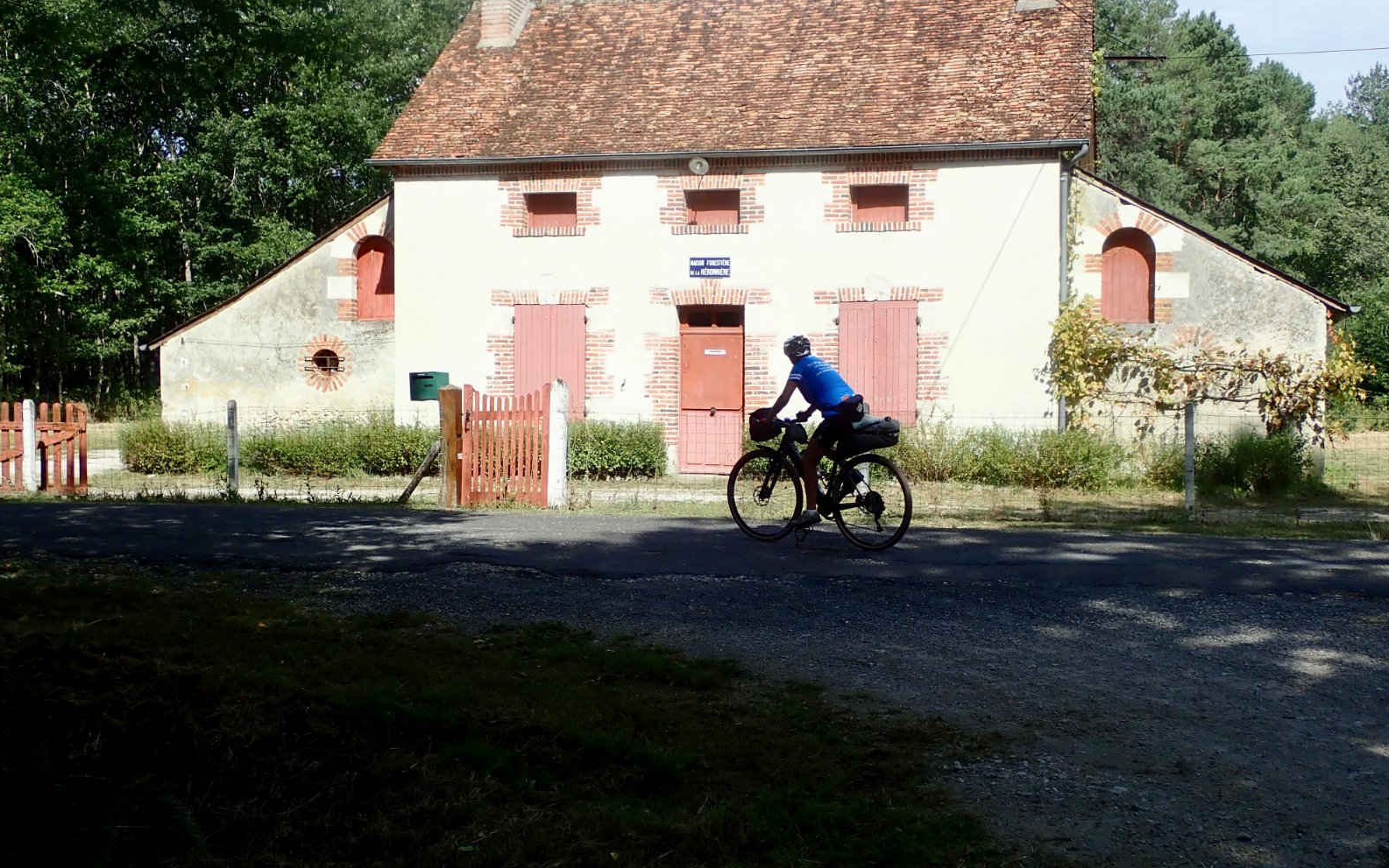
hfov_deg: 43.5
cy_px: 469
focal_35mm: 46
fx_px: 1742
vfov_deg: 28.0
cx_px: 690
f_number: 4
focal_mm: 7.86
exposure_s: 1/500
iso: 100
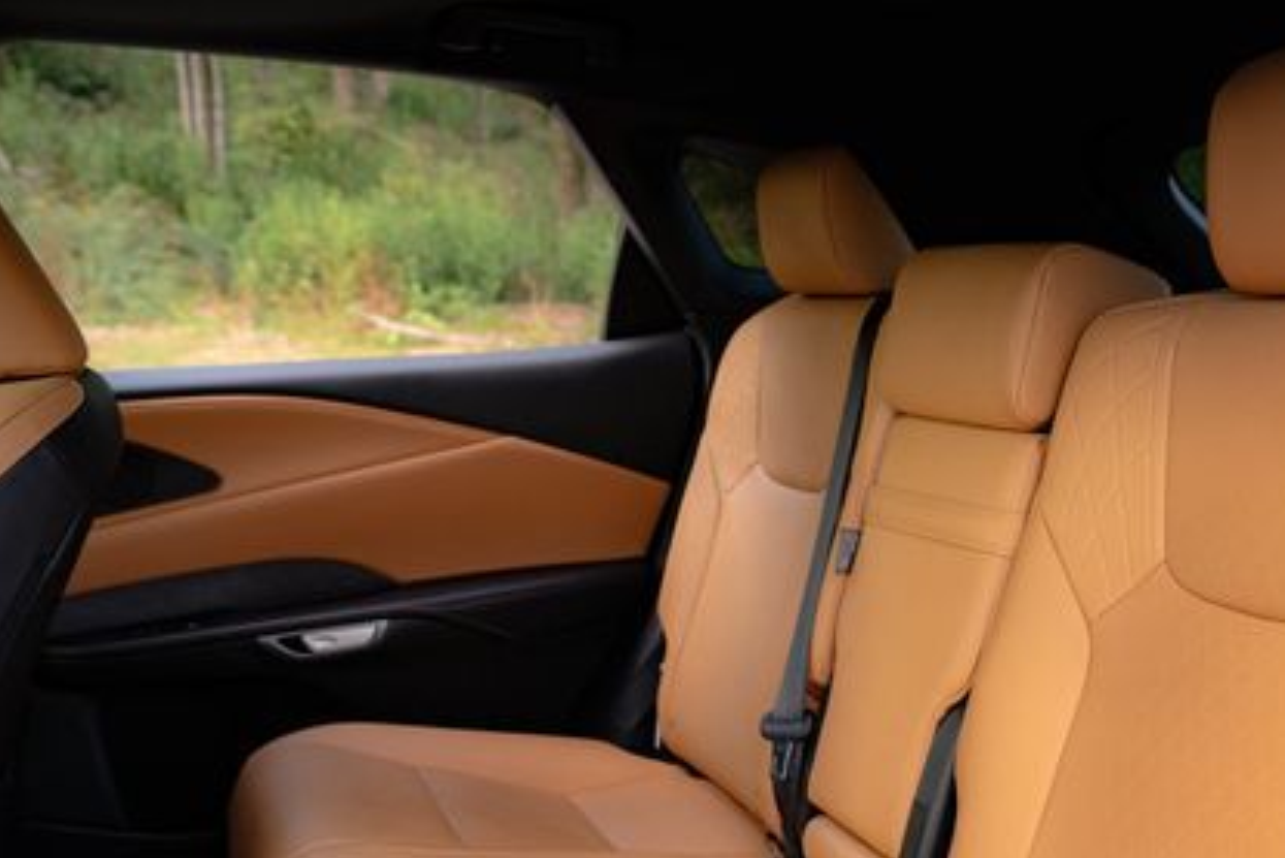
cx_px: 932
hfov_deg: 50.2
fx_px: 1321
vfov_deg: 35.3
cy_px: 630
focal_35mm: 37
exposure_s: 1/200
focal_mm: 24
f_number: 4
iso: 500
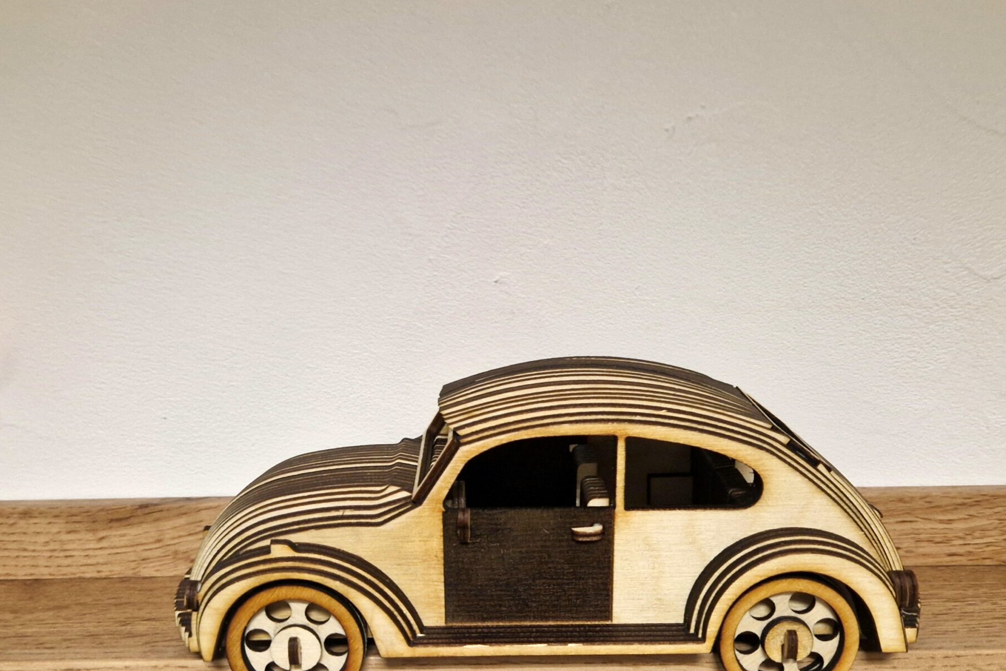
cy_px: 408
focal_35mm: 34
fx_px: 950
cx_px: 477
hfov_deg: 55.8
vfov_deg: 38.7
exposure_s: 1/50
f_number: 1.8
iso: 640
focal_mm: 5.4
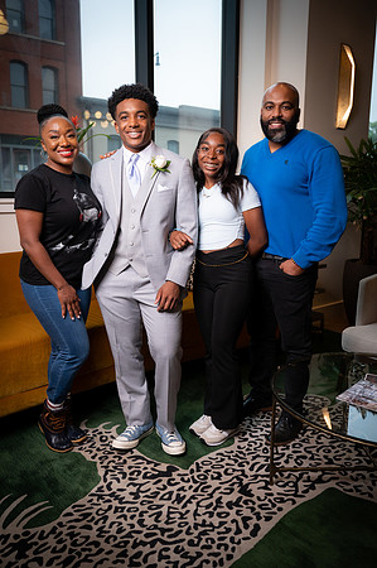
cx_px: 188
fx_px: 472
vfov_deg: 62.0
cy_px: 284
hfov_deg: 43.5
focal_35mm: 30
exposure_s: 1/250
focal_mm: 30
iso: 1250
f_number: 3.5
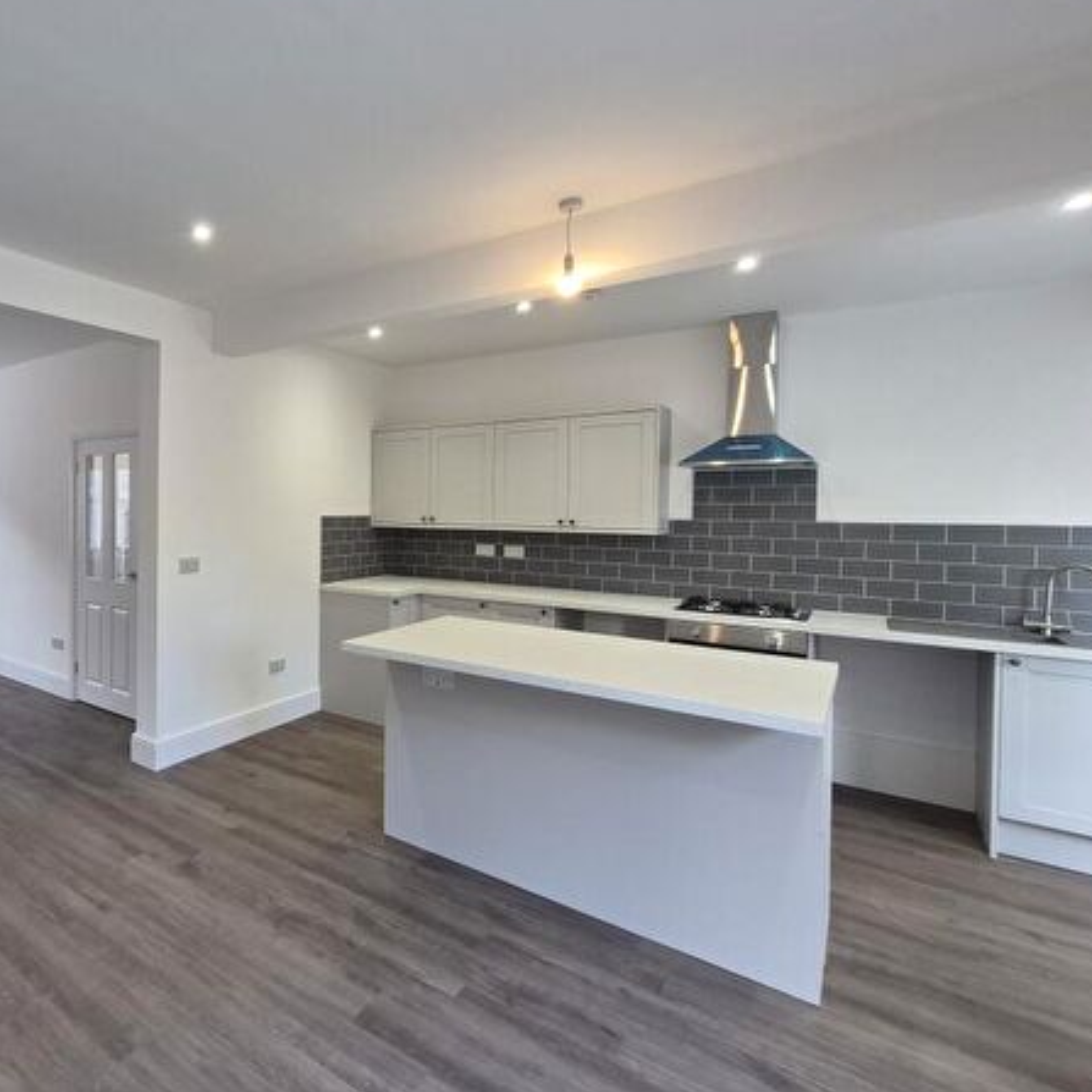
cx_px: 264
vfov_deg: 80.7
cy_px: 531
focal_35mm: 18
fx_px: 642
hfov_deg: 74.5
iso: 64
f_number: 2.2
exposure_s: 1/50
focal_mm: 1.74
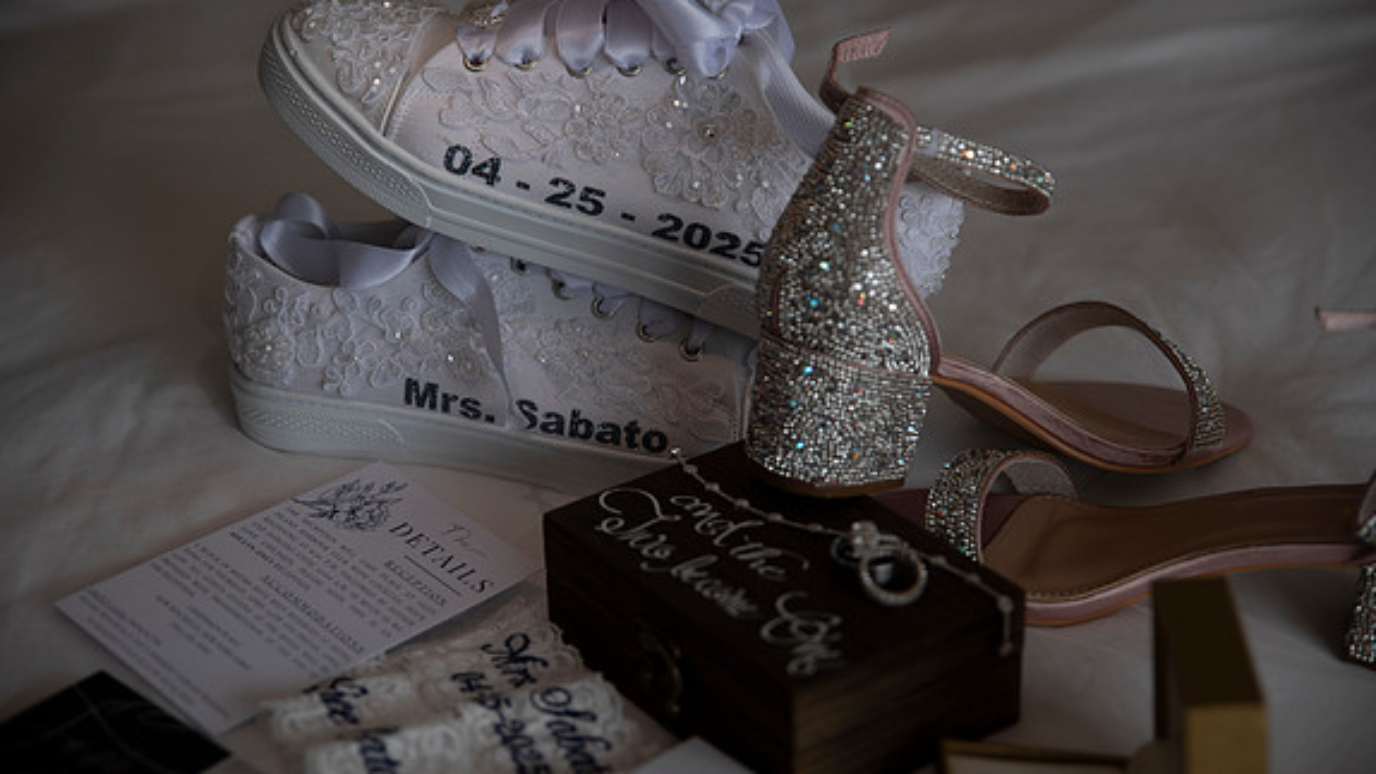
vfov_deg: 16.3
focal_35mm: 74
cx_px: 690
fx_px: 2700
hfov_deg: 28.6
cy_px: 374
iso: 400
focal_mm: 70
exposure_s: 1/640
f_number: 2.8
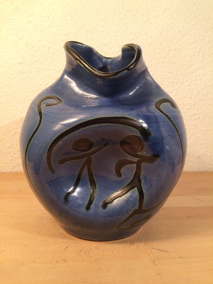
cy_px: 142
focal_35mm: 29
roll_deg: -0.6
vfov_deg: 61.7
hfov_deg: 48.2
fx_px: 238
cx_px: 106
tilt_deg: -10.2
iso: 80
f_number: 2.2
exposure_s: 1/33
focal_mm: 4.15
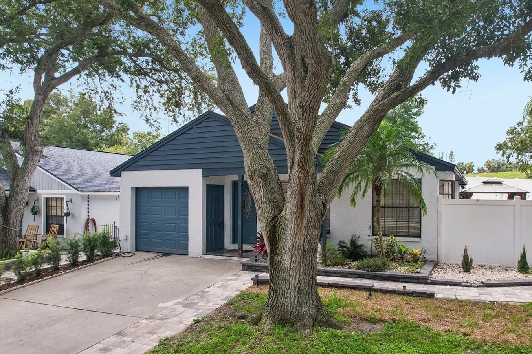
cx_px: 294
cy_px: 185
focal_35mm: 26
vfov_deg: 49.5
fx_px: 384
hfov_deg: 69.2
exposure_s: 1/640
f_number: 2.8
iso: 800
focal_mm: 8.4
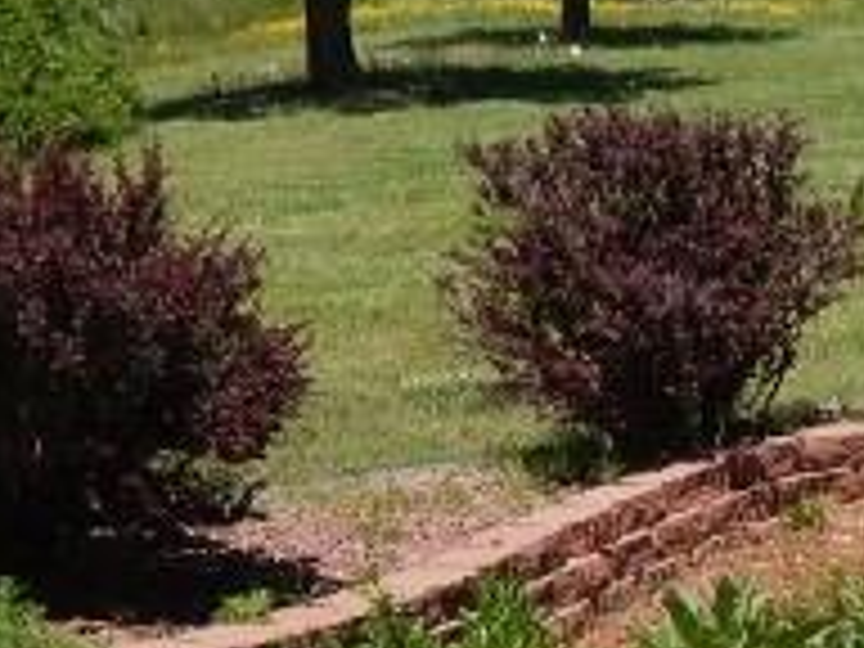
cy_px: 1062
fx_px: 3944
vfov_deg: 9.1
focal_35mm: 158
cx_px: 1418
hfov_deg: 11.8
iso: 125
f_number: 6.9
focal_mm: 6.8
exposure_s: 1/400
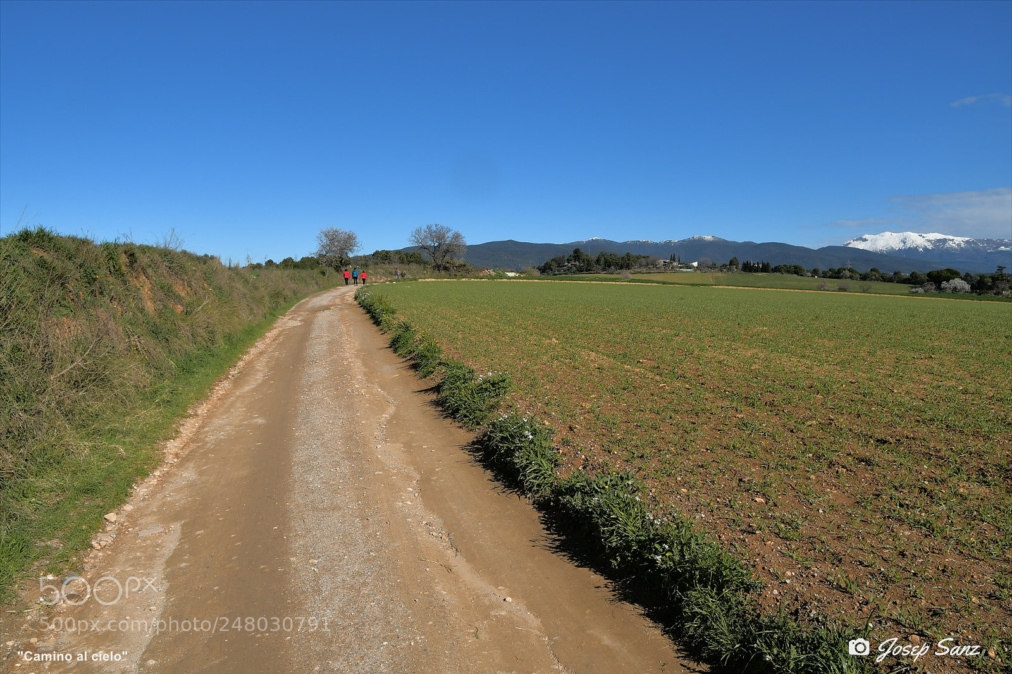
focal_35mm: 27
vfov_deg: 47.9
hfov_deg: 67.4
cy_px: 337
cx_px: 506
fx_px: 759
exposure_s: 1/400
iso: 100
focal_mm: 18
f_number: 10
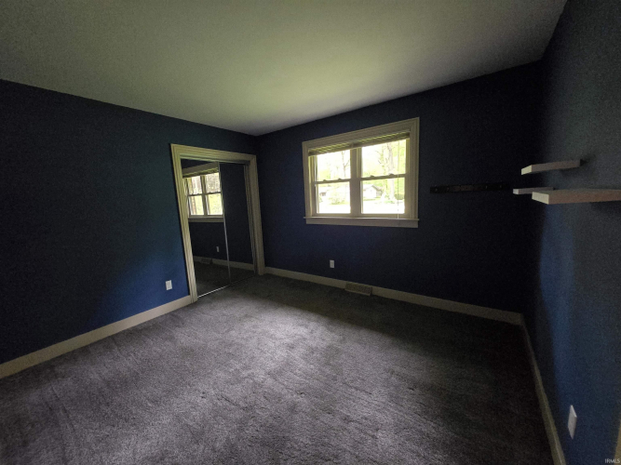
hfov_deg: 106.2
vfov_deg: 89.9
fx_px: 233
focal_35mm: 13
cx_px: 310
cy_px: 232
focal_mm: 1.7
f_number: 2.2
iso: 1250
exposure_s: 1/30
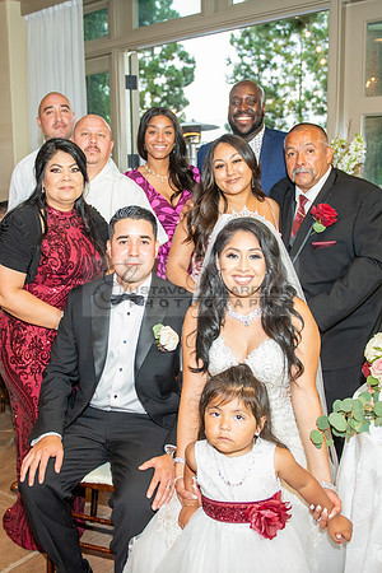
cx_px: 149
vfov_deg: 53.2
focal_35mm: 36
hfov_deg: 36.7
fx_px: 573
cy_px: 286
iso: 1250
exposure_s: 1/125
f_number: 2.8
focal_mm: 24
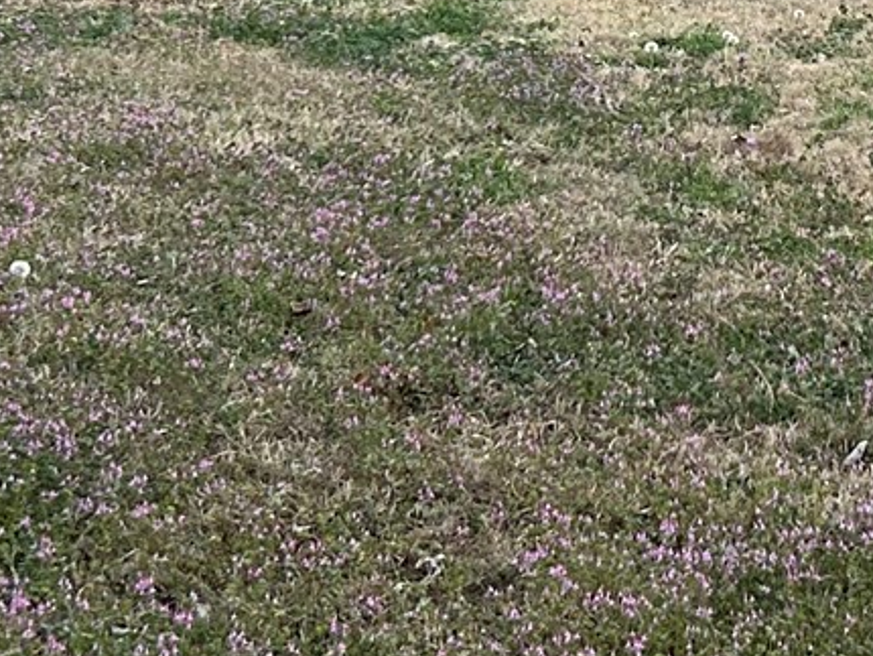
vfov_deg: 12.5
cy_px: -97
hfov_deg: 16.7
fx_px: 2927
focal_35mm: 116
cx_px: 804
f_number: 1.5
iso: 100
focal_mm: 5.7
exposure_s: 1/60
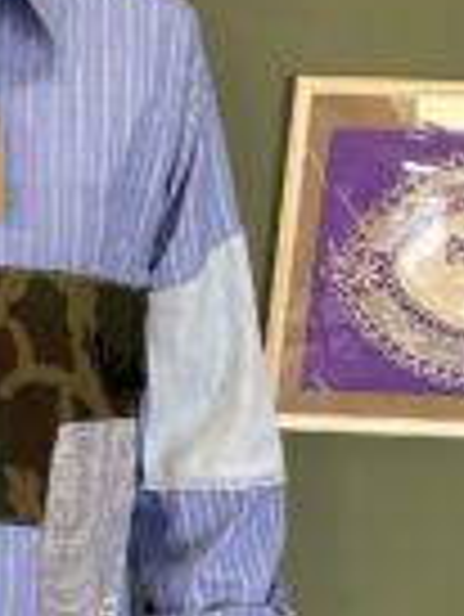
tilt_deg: -15.3
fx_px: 1356
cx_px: -140
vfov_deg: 25.6
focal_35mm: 76
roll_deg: -0.9
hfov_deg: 18.1
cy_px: 333
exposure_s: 1/50
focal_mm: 5.7
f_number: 1.5
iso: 160
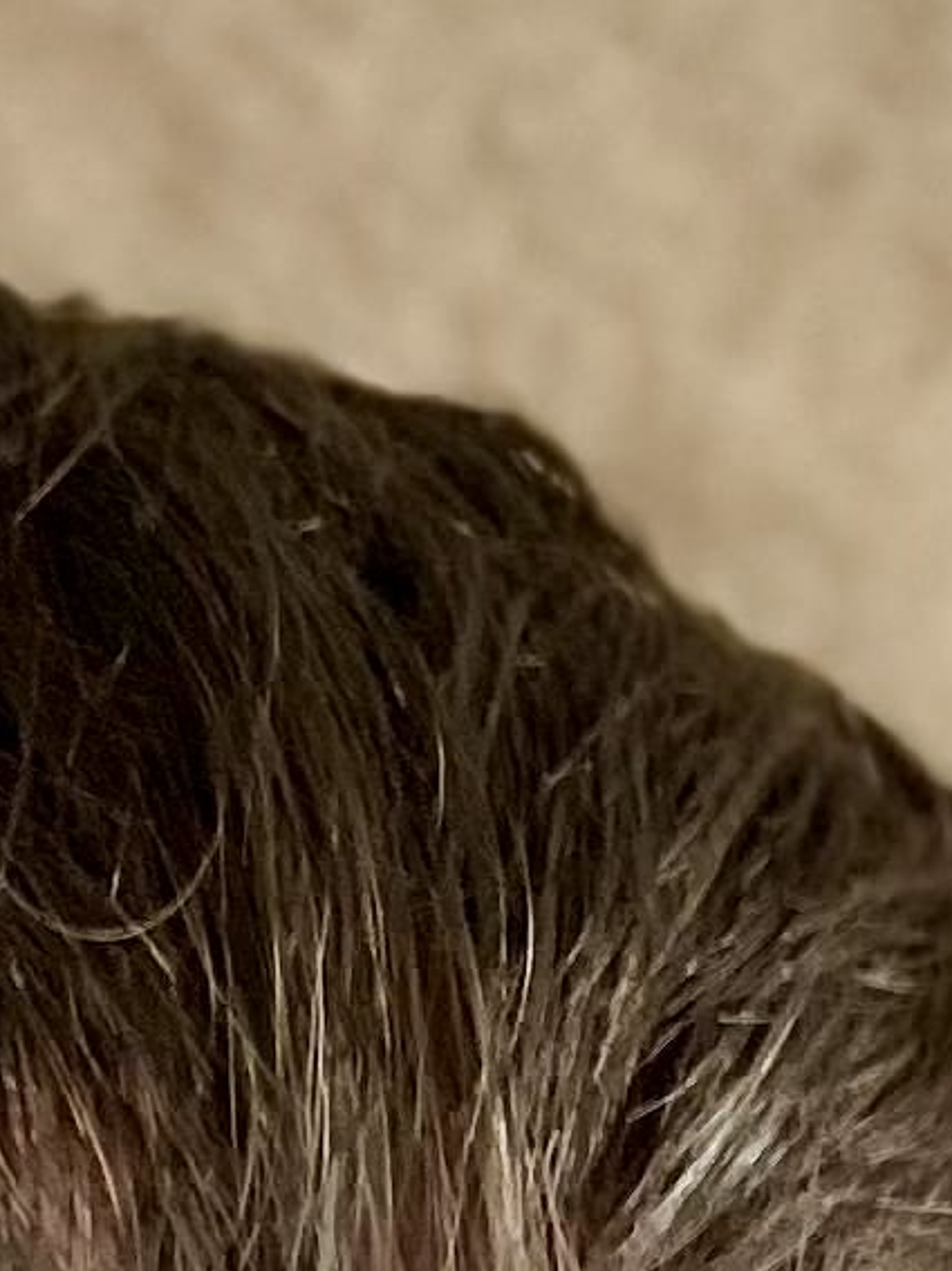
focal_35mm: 185
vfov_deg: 9.1
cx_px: -128
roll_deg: +2.0
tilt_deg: +0.8
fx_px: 6786
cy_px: 3443
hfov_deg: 8.0
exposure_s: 1/60
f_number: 1.6
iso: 320
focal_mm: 5.1
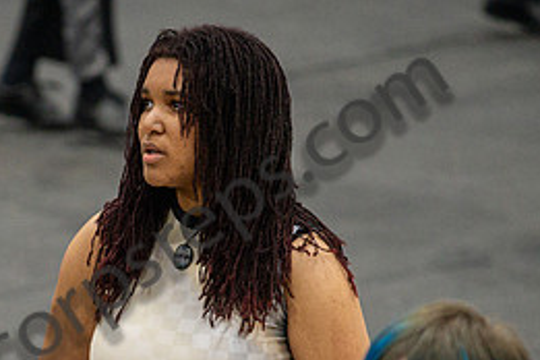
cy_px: 301
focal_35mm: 573
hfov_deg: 3.6
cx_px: 122
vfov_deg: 2.4
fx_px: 8594
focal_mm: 200
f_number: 4
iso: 5000
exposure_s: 1/500
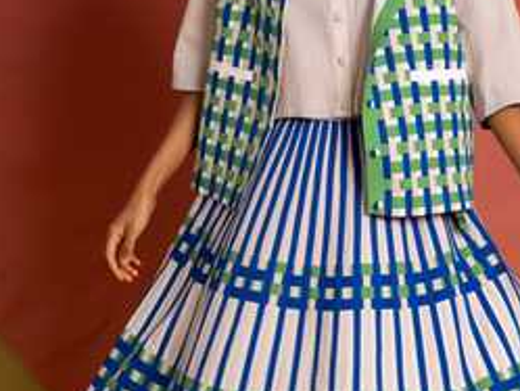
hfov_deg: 22.9
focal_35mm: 85
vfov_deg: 17.4
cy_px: 214
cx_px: 355
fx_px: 1277
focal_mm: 42
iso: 1000
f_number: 2.8
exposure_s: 1/200
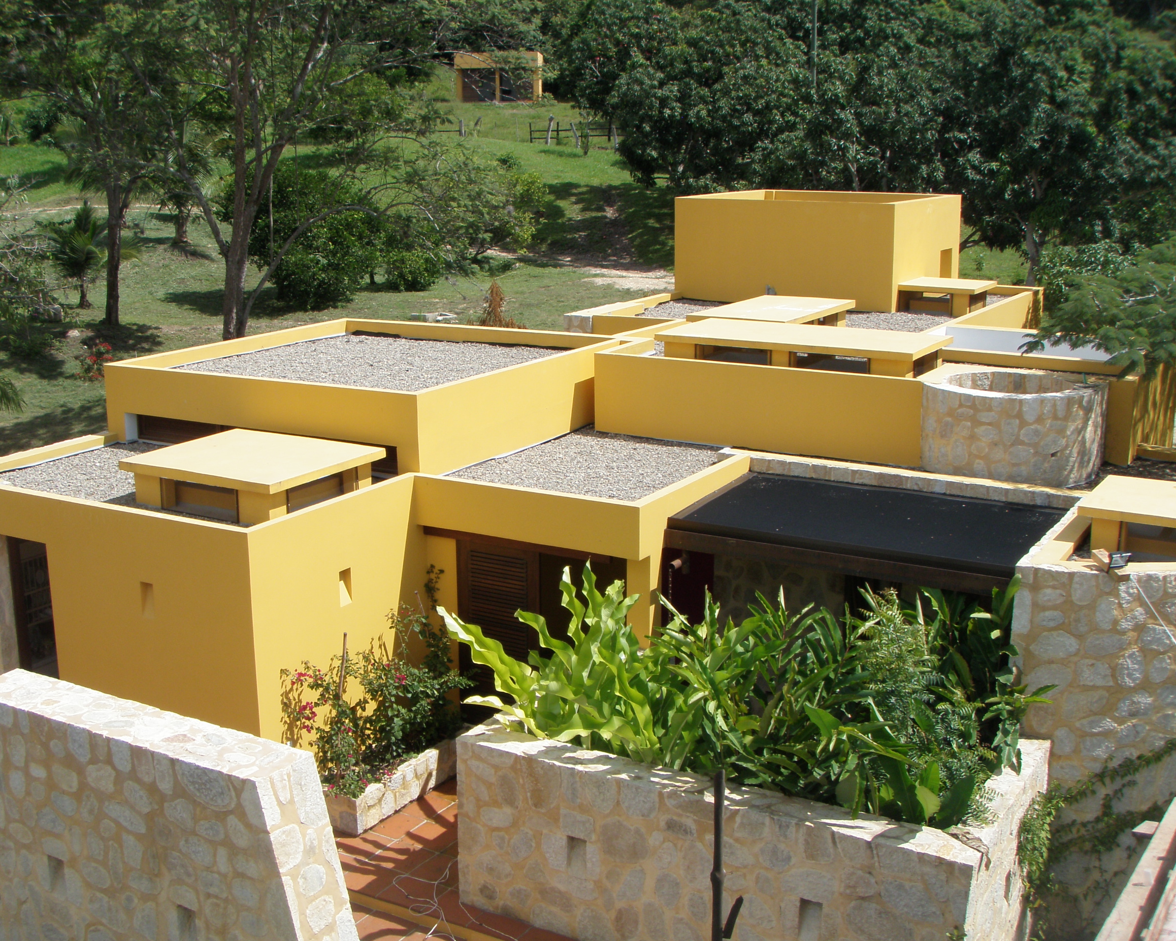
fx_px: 1427
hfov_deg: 44.8
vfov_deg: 36.5
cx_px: 542
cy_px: 472
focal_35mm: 41
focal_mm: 6.7
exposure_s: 1/500
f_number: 4.5
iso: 80
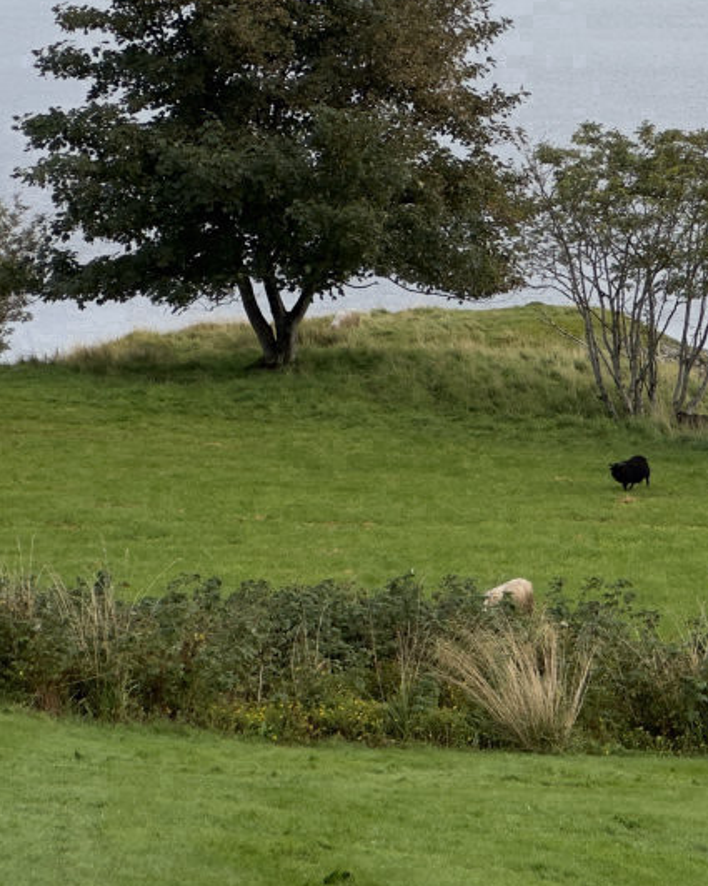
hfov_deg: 8.4
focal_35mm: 181
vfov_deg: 10.6
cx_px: 1053
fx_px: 4745
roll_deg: -0.4
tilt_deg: -3.0
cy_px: 108
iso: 32
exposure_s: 1/791
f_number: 2.8
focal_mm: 9
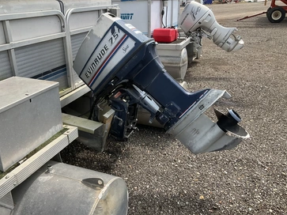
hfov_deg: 56.8
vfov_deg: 44.1
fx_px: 265
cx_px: 133
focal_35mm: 32
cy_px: 110
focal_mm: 3
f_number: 1.8
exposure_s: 1/842
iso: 25
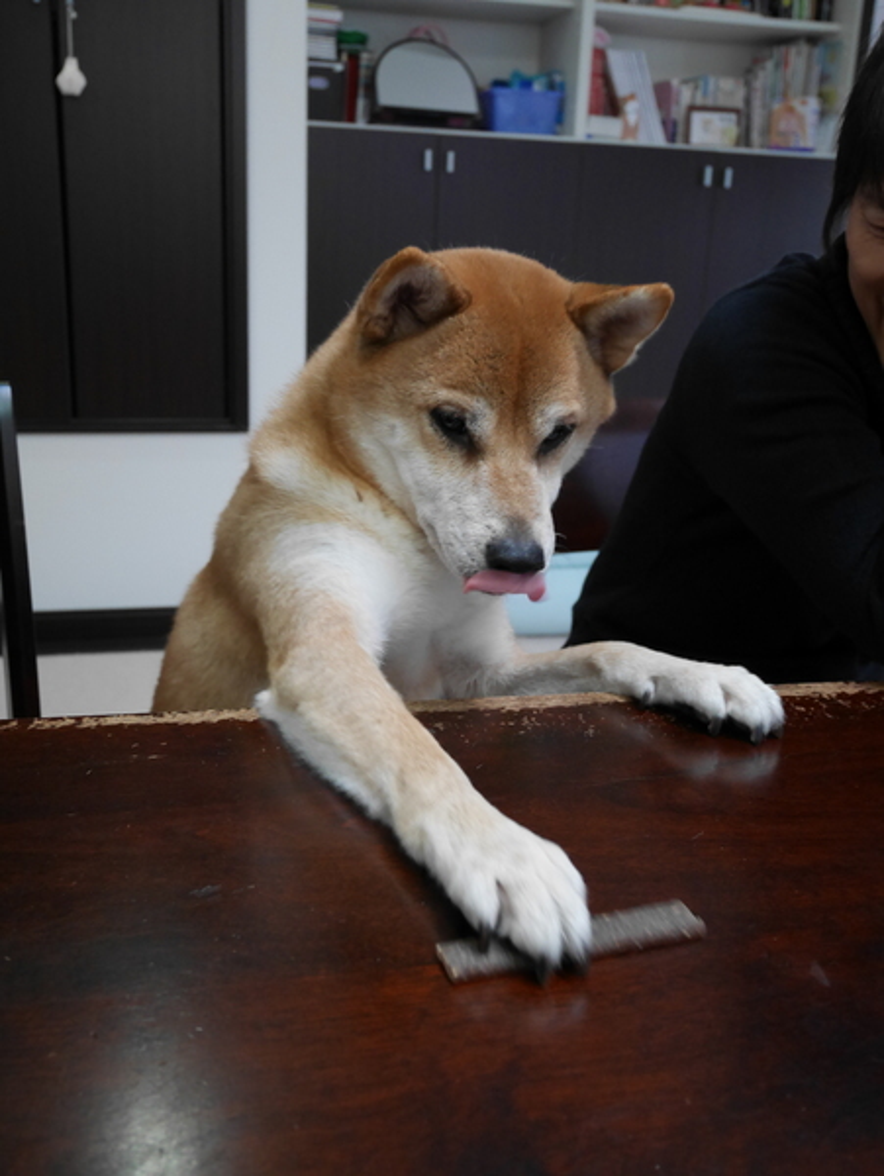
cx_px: 442
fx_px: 1156
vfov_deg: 53.9
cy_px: 588
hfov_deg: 41.8
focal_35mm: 34
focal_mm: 17
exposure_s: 1/60
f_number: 4.1
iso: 1250
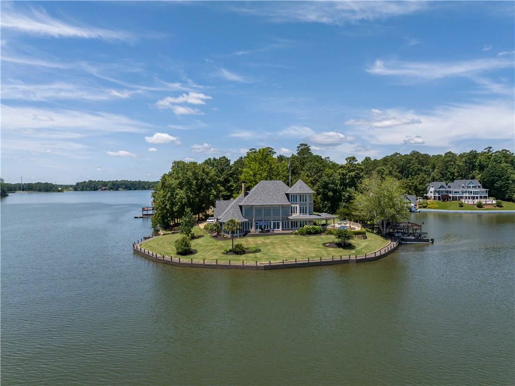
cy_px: 193
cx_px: 258
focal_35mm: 24
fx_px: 357
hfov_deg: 71.6
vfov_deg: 56.7
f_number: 2.8
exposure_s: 1/3200
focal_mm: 12.29
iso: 100
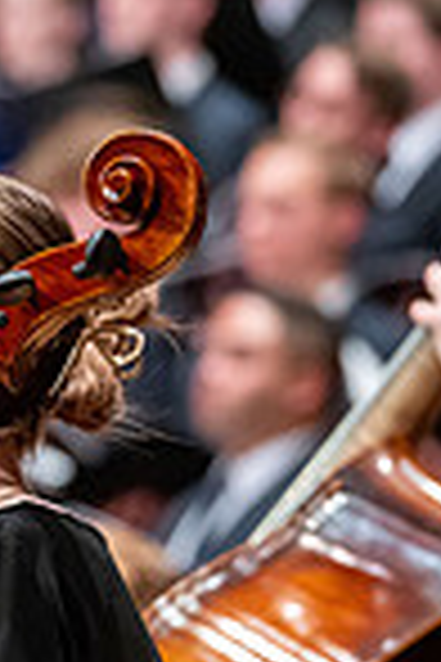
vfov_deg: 5.0
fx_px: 7570
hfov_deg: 3.3
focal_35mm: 412
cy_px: 716
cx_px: -54
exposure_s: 1/320
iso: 5000
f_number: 3.5
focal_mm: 135
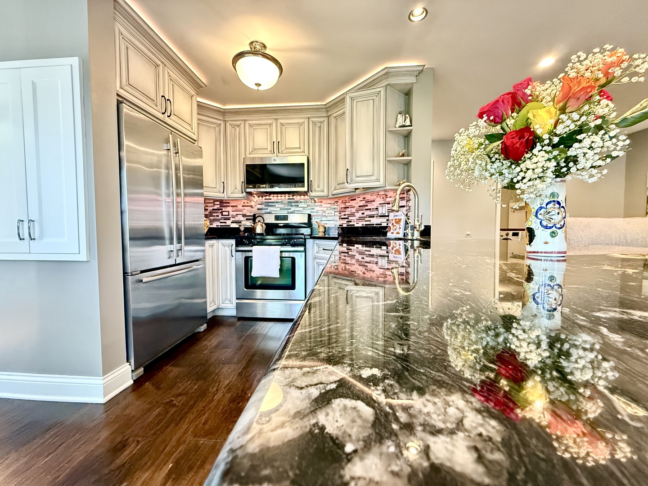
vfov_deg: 85.7
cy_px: 243
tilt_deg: -2.5
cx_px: 324
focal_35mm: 14
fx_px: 262
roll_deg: -0.1
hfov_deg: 102.1
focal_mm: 2.22
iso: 800
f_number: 2.2
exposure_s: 1/60
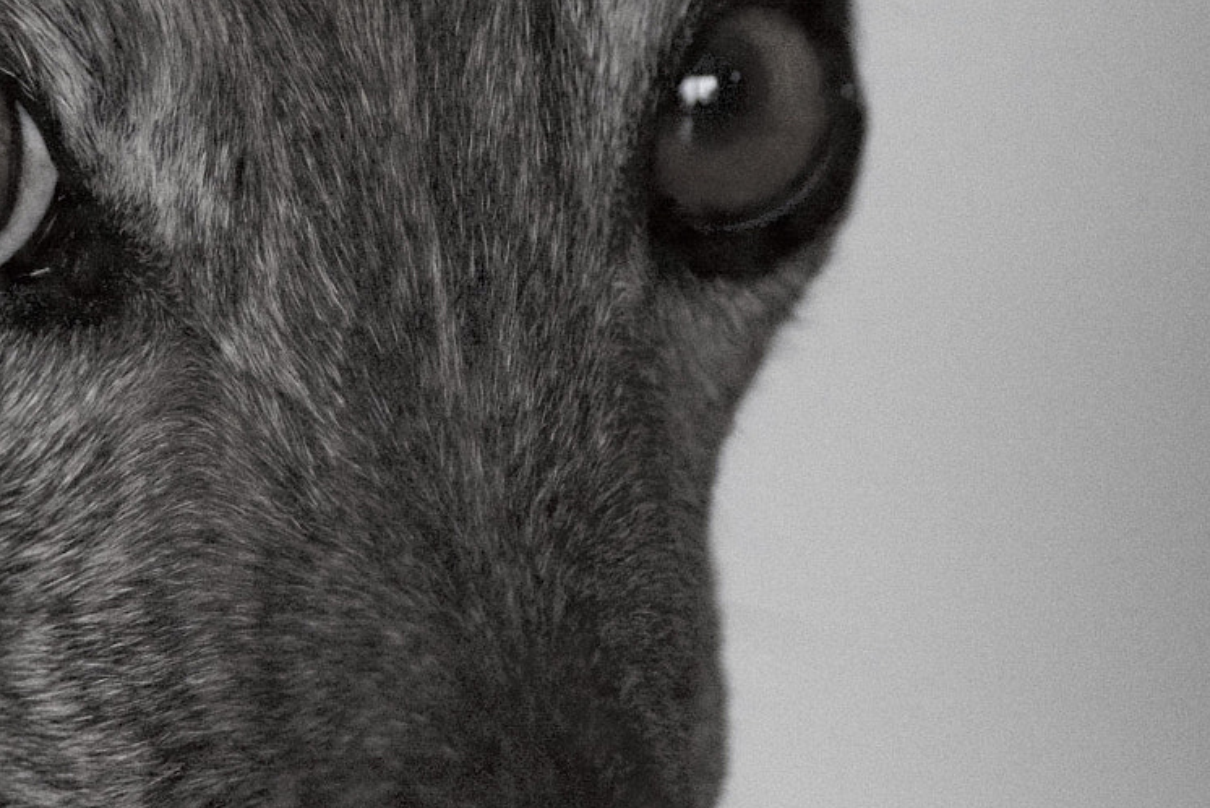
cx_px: 162
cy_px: 97
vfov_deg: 1.3
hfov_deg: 1.9
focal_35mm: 1073
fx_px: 36077
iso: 8000
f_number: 4.8
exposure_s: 1/500
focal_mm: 500
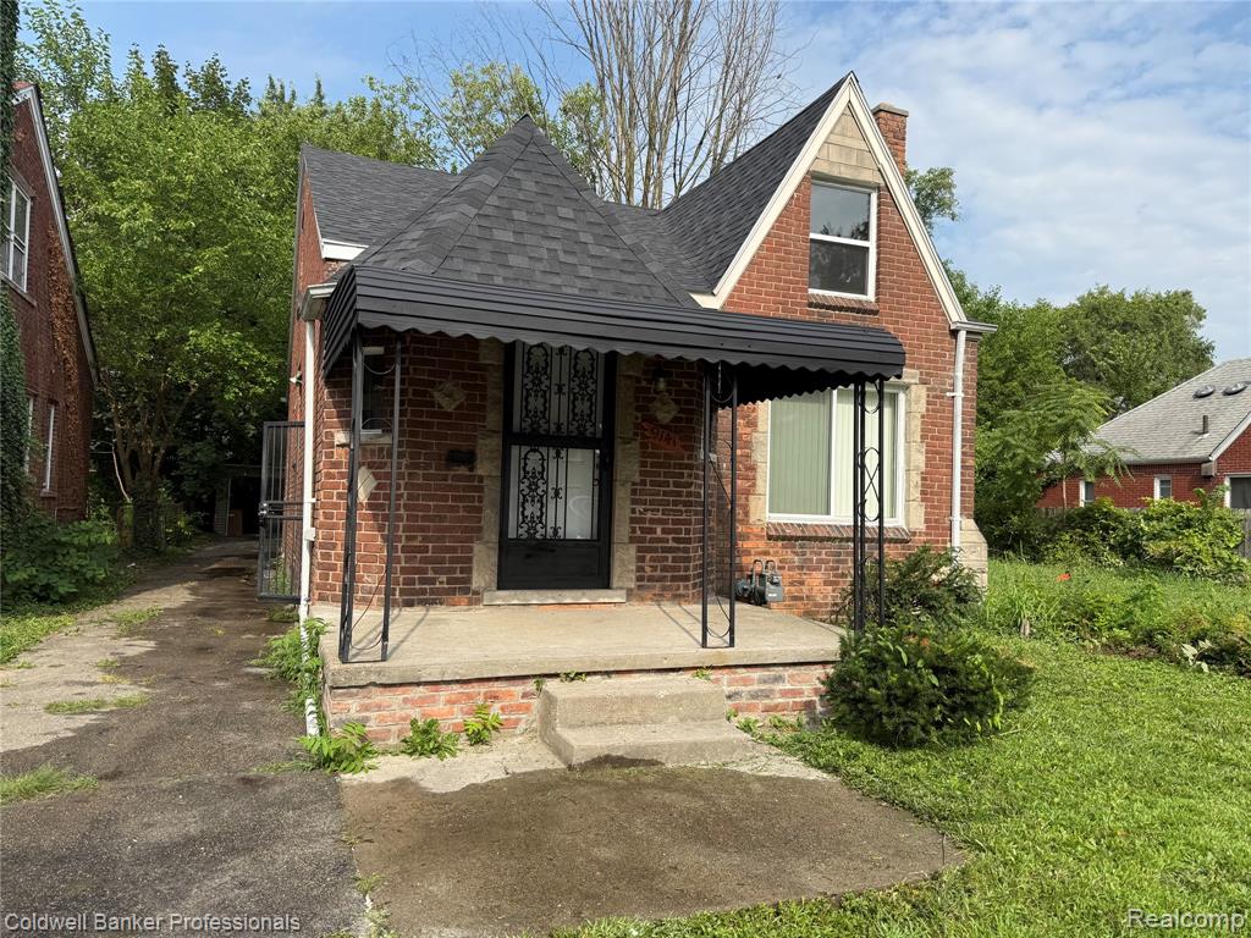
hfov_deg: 71.6
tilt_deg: +4.2
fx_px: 867
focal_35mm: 24
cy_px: 469
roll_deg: -1.9
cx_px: 626
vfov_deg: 56.8
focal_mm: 6.76
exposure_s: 1/2703
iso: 80
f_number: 1.78
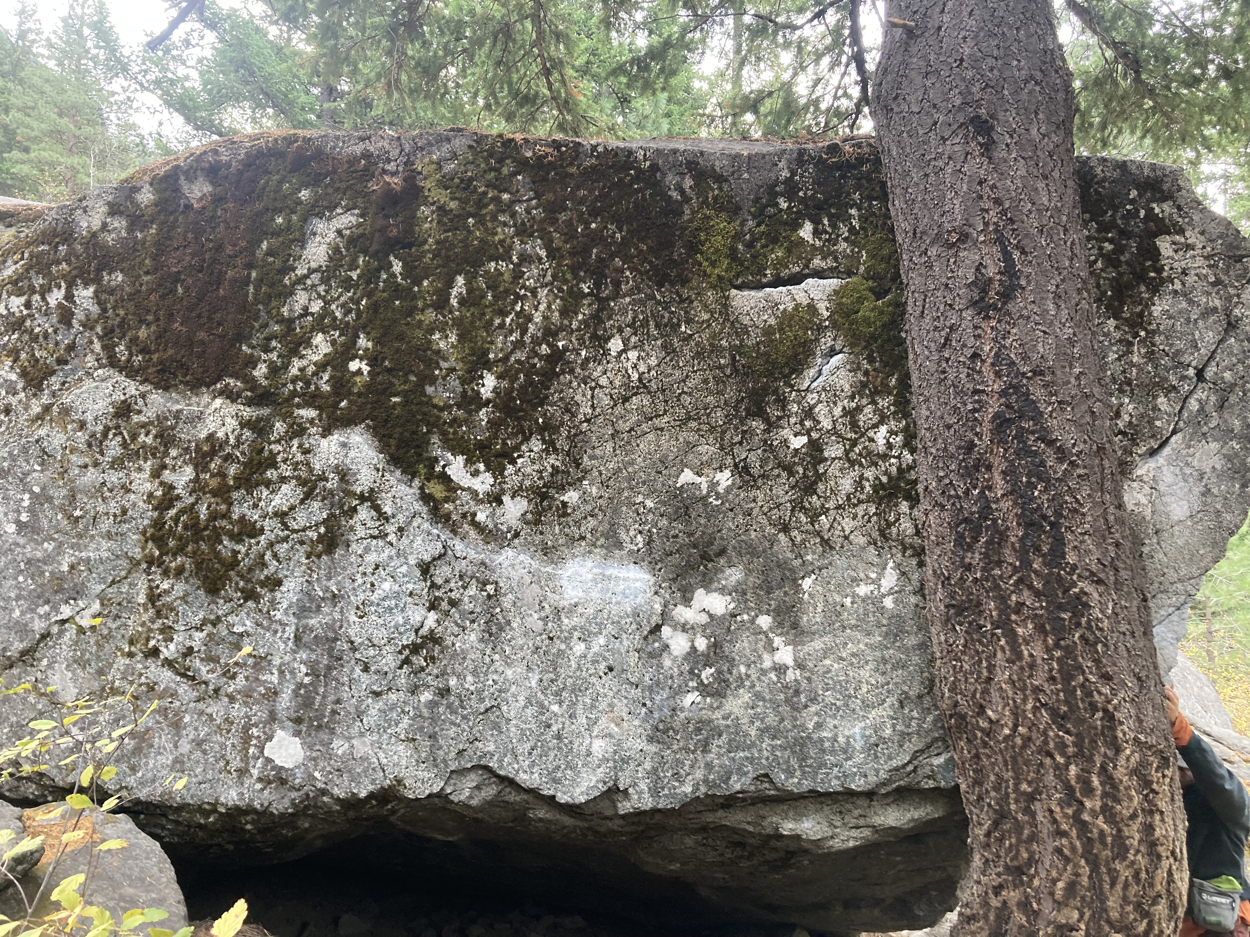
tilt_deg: +10.6
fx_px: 1011
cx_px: 625
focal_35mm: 28
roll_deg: +1.8
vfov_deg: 49.7
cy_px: 468
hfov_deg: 63.4
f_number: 1.8
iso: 160
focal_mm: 3.99
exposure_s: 1/60
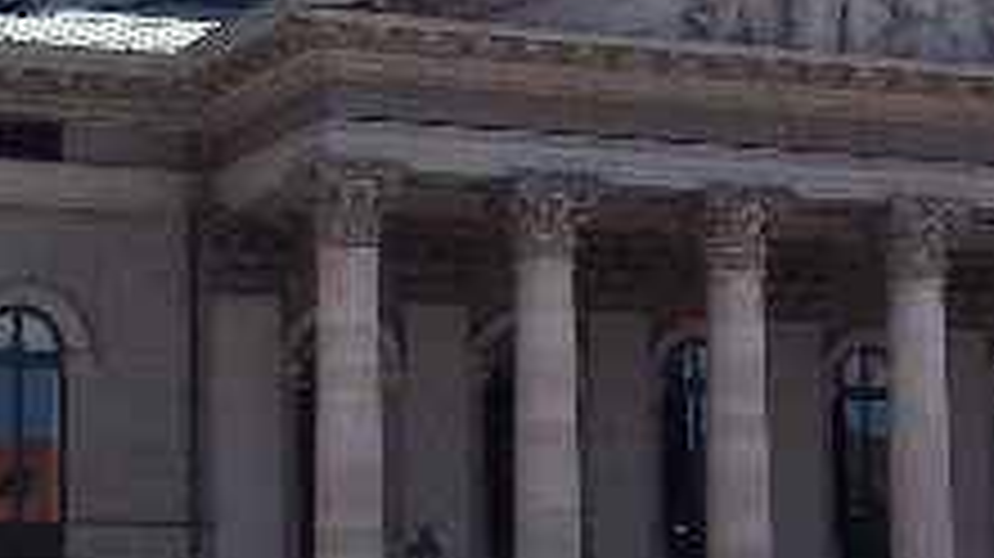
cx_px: 778
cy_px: 288
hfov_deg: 14.3
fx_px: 3951
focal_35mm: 150
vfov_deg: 8.1
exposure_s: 1/700
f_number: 4.8
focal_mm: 8
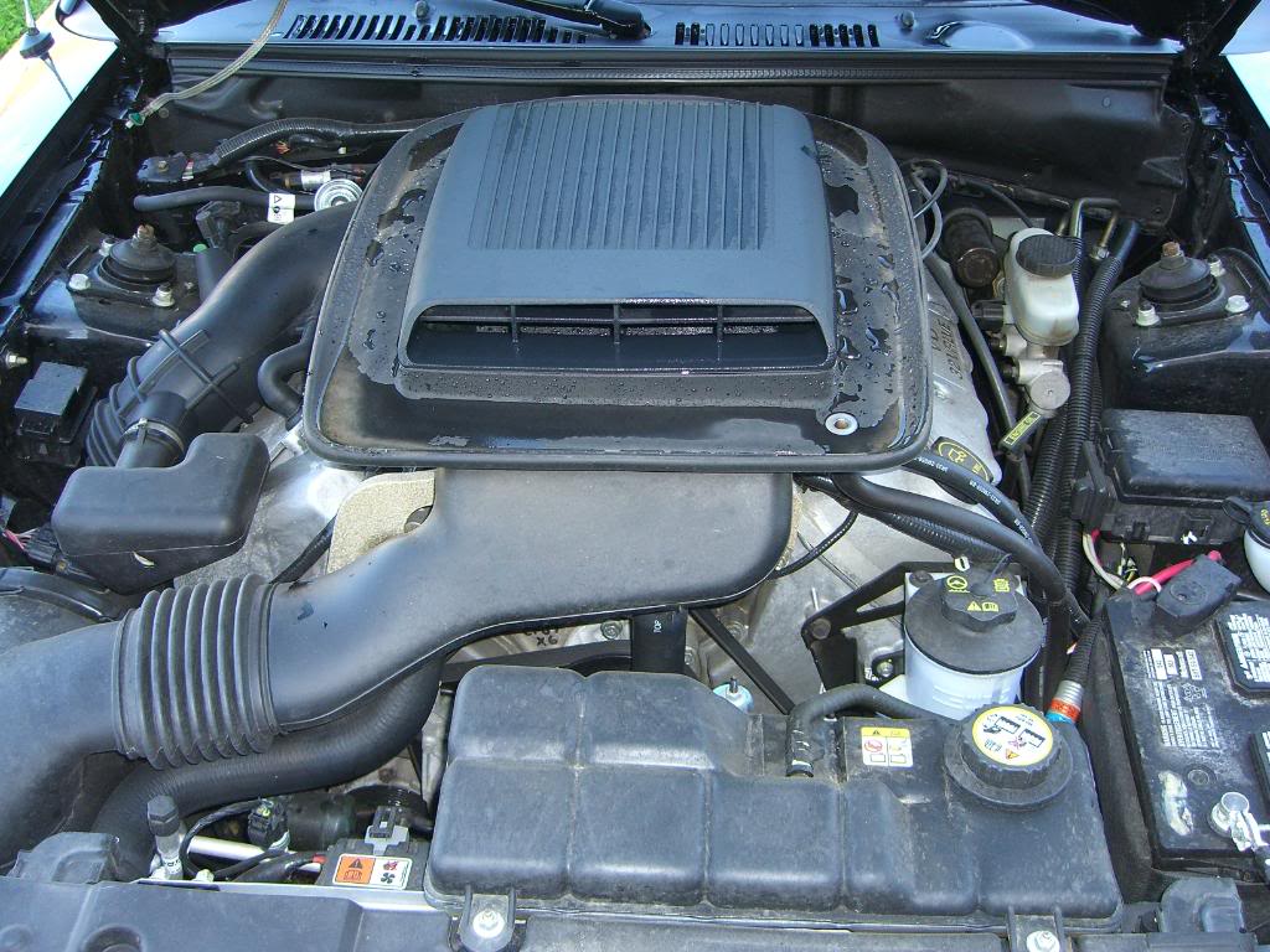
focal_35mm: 38
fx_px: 1394
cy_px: 476
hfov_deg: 49.0
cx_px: 635
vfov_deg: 37.7
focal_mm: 7.9
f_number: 2.8
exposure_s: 1/100
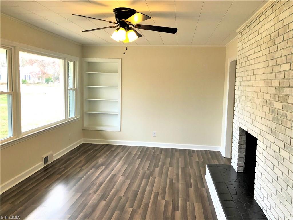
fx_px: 237
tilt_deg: -5.5
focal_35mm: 28
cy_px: 110
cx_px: 146
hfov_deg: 63.4
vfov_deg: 49.7
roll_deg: -2.0
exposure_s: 1/40
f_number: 1.8
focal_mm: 3.99
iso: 25
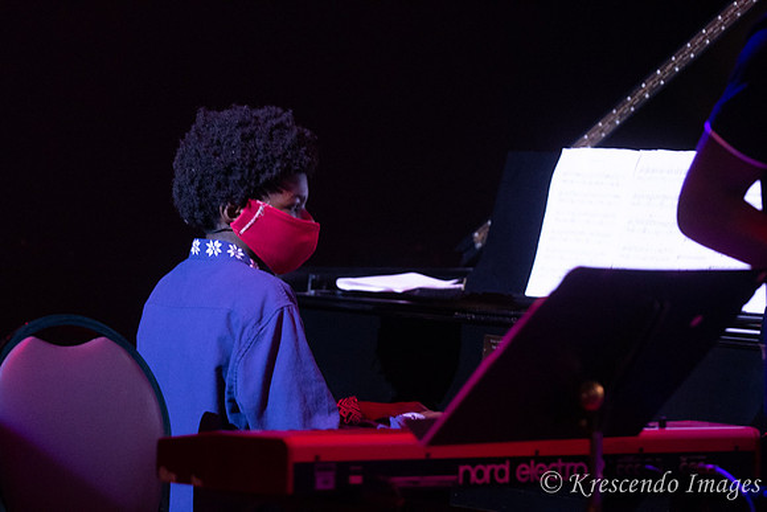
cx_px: 384
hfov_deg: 12.4
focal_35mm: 165
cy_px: 256
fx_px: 3516
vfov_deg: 8.3
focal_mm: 110
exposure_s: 1/160
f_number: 2.8
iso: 1600
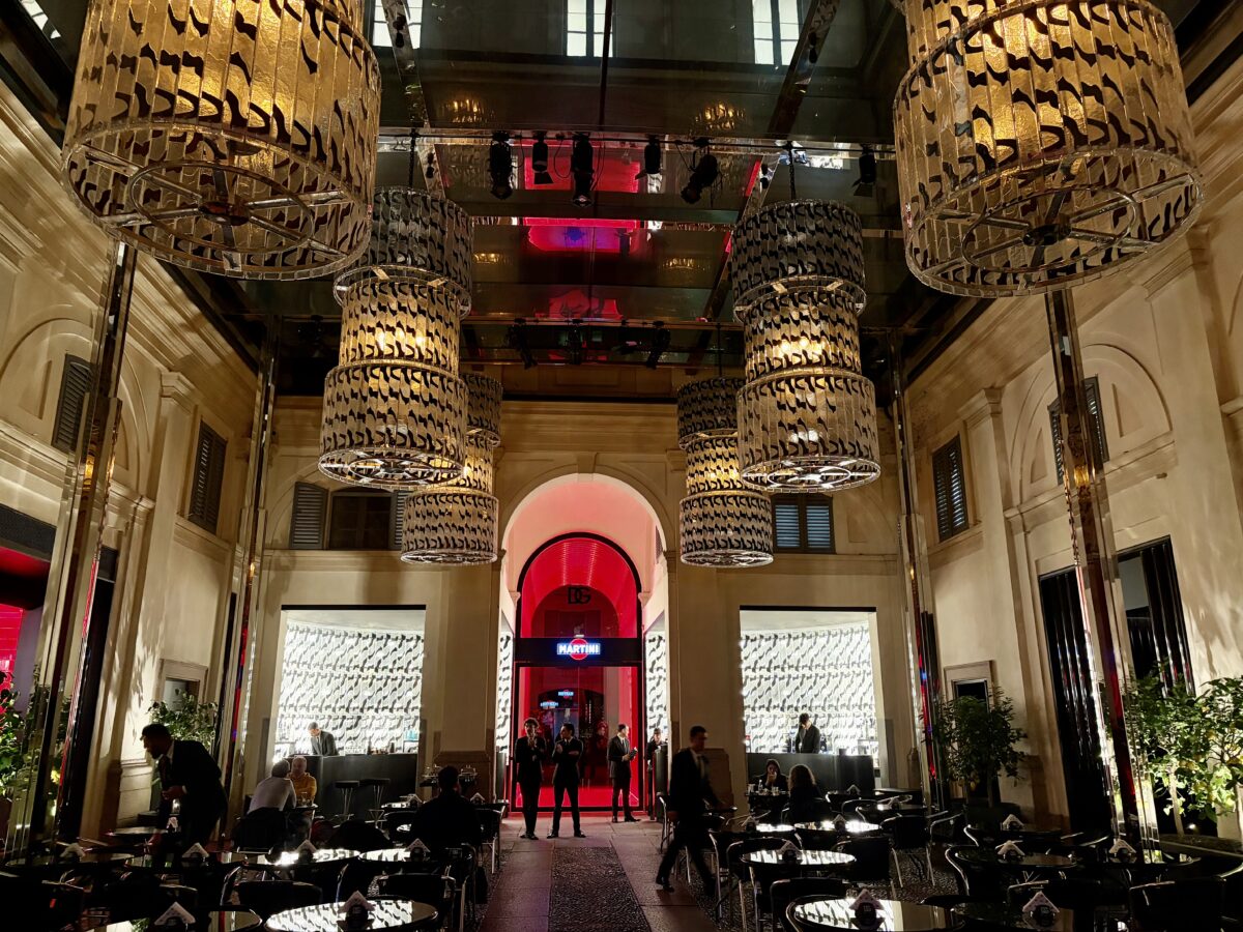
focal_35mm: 26
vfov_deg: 53.1
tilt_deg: +16.4
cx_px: 622
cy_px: 466
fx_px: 934
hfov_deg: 67.3
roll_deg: +0.5
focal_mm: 5.96
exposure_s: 1/33
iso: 640
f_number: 1.6
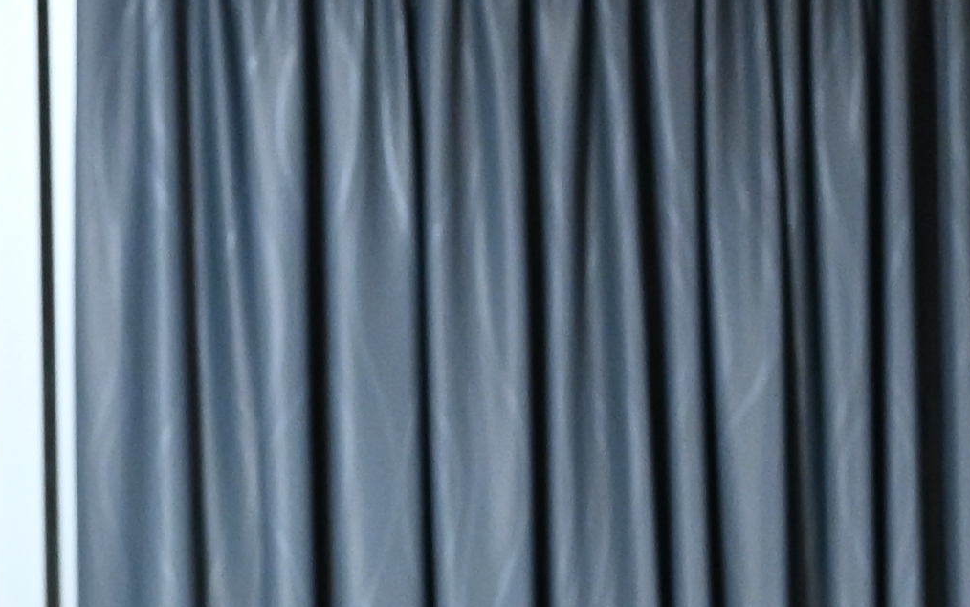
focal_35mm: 316
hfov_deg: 6.6
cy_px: 1858
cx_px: 692
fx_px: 8355
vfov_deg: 4.0
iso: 3200
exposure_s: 1/60
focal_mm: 52
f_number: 4
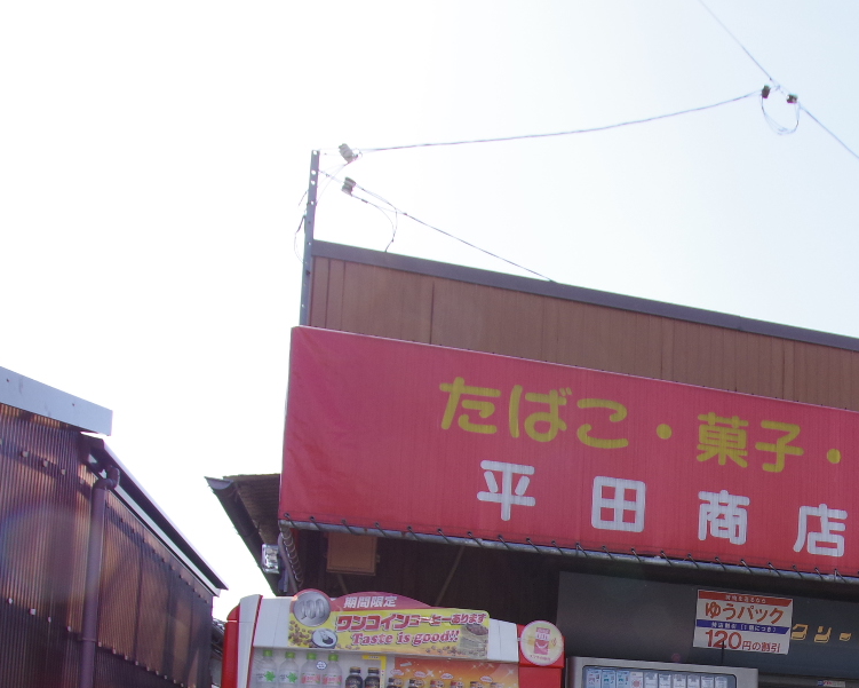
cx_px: 716
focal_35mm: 36
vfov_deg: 37.0
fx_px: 915
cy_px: 685
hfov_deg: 46.9
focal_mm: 10
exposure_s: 1/320
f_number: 7.1
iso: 200
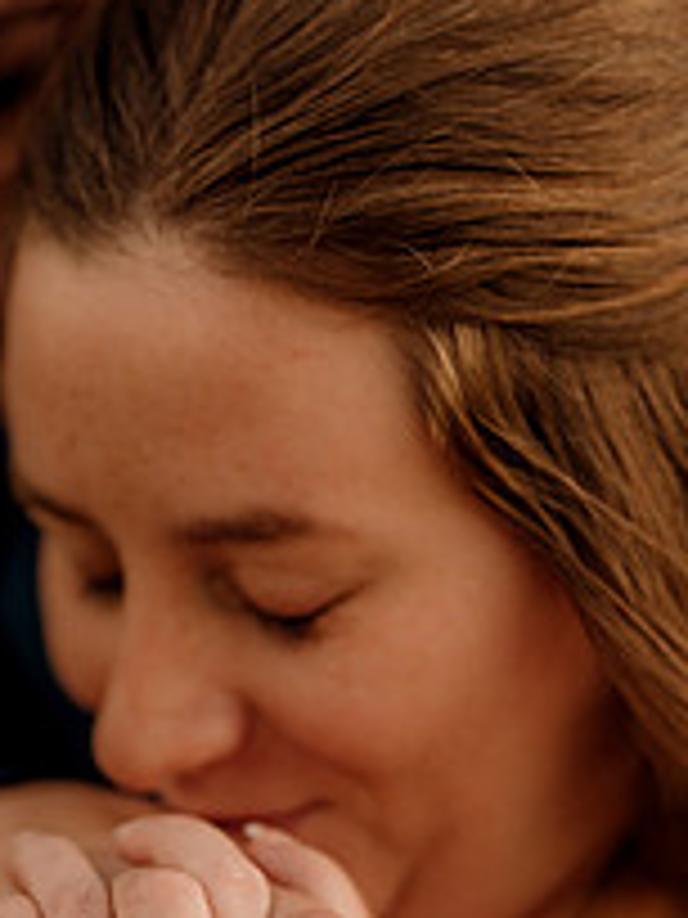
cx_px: 103
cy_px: 950
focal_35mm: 180
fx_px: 4770
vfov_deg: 10.9
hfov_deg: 8.2
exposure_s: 1/80
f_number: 1.8
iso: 100
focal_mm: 85
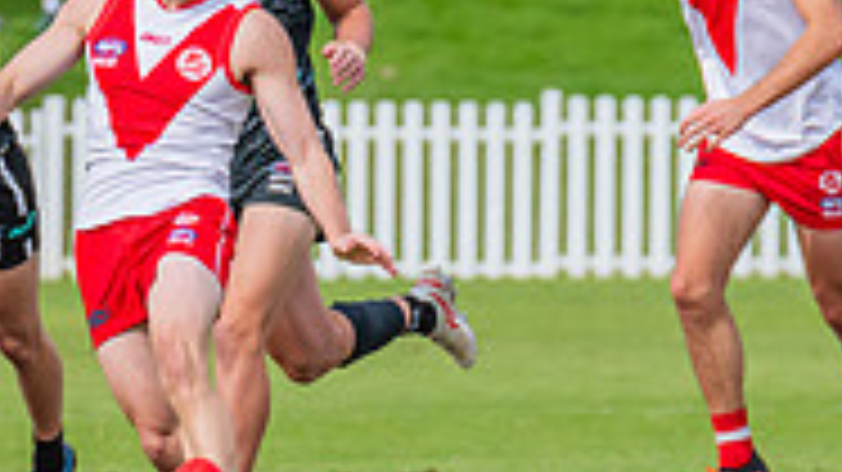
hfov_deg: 1.5
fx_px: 32226
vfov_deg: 0.8
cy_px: 281
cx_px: 356
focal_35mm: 1444
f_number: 7.1
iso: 800
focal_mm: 420
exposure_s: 1/1600
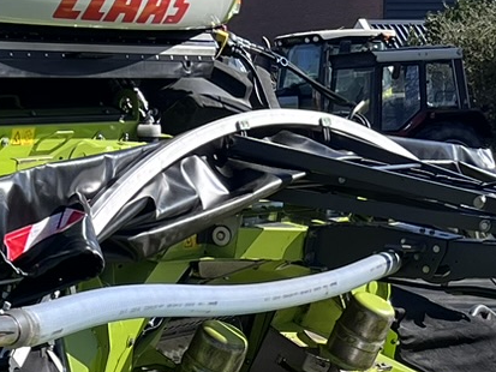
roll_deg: +1.6
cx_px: 118
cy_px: 791
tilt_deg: -18.4
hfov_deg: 15.2
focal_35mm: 129
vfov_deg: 10.4
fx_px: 1849
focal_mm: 5.7
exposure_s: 1/3077
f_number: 1.5
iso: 50
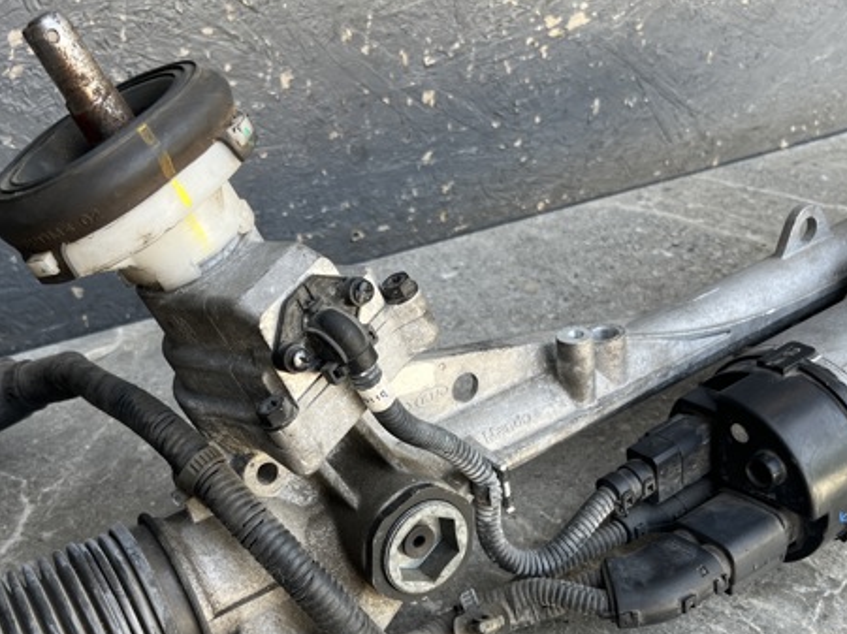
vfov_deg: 38.5
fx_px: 905
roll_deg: -0.7
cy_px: 383
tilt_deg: -33.1
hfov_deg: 50.1
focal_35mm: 37
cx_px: 388
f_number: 1.6
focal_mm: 5.1
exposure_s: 1/122
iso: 40
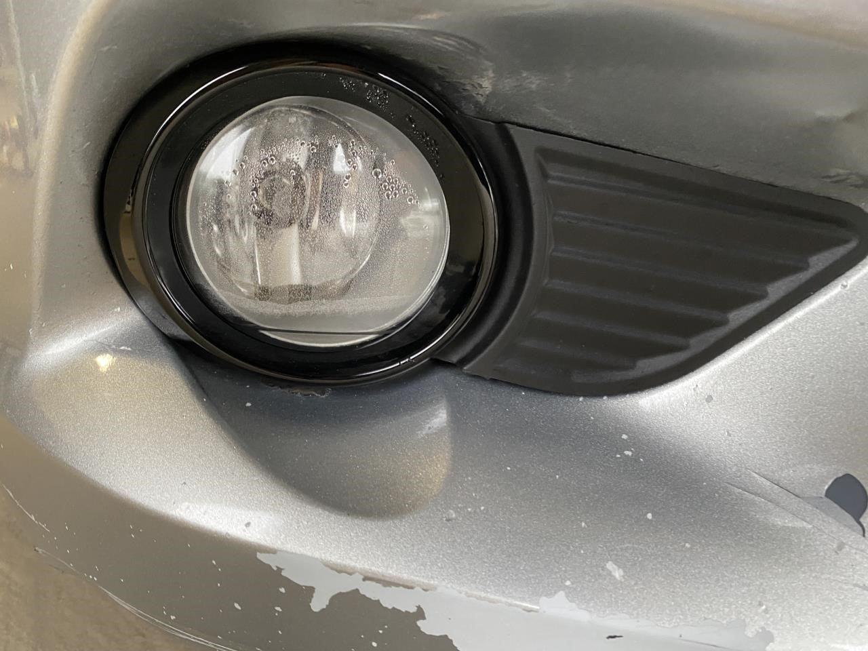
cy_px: 326
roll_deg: -5.9
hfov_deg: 67.3
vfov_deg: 53.1
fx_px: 652
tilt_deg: -18.1
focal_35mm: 26
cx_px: 434
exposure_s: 1/60
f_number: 1.8
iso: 320
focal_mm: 4.25
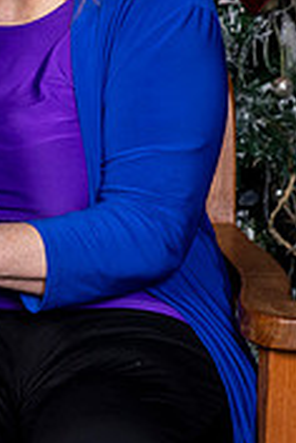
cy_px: -30
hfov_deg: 4.8
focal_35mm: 279
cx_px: -396
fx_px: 3441
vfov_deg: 7.3
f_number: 8
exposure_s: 1/125
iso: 400
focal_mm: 85
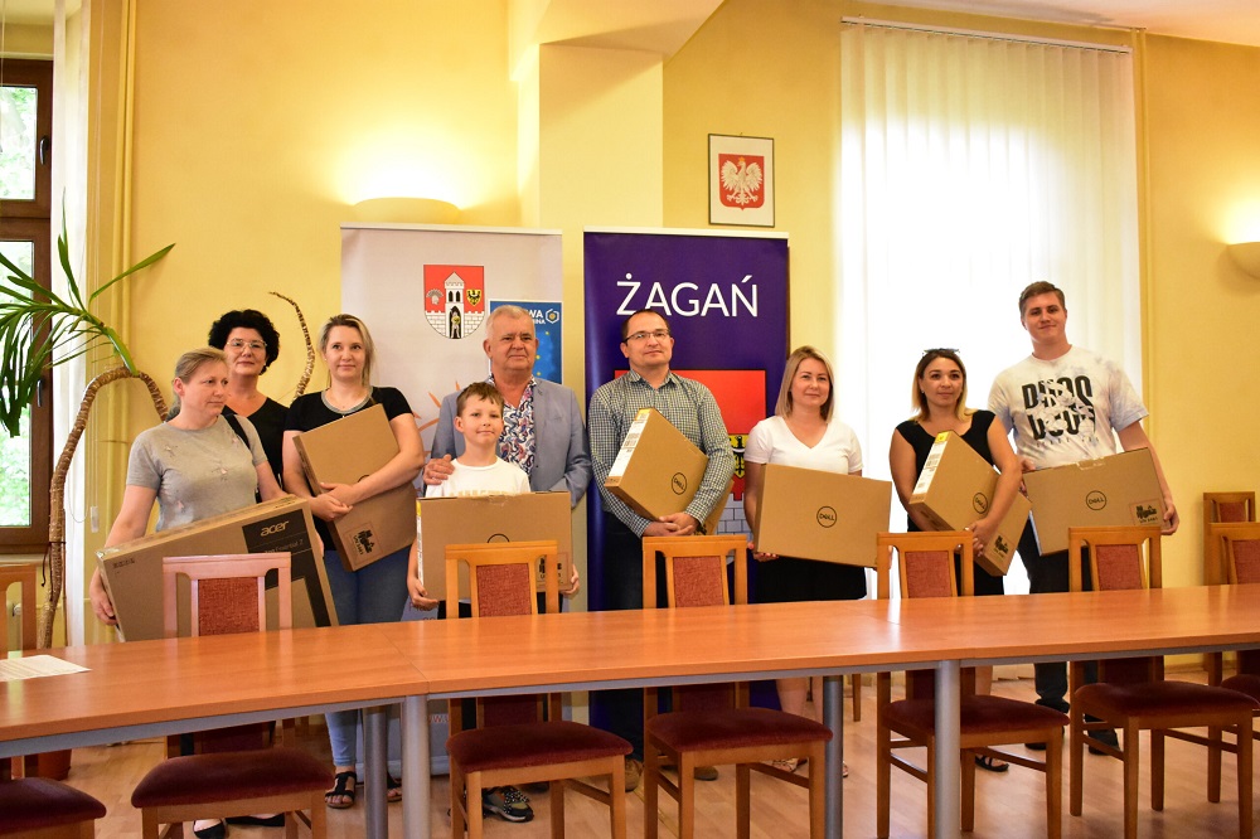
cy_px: 420
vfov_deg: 38.3
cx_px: 630
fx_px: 1207
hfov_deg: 55.1
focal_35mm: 34
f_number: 4
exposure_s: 1/160
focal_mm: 23
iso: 6400
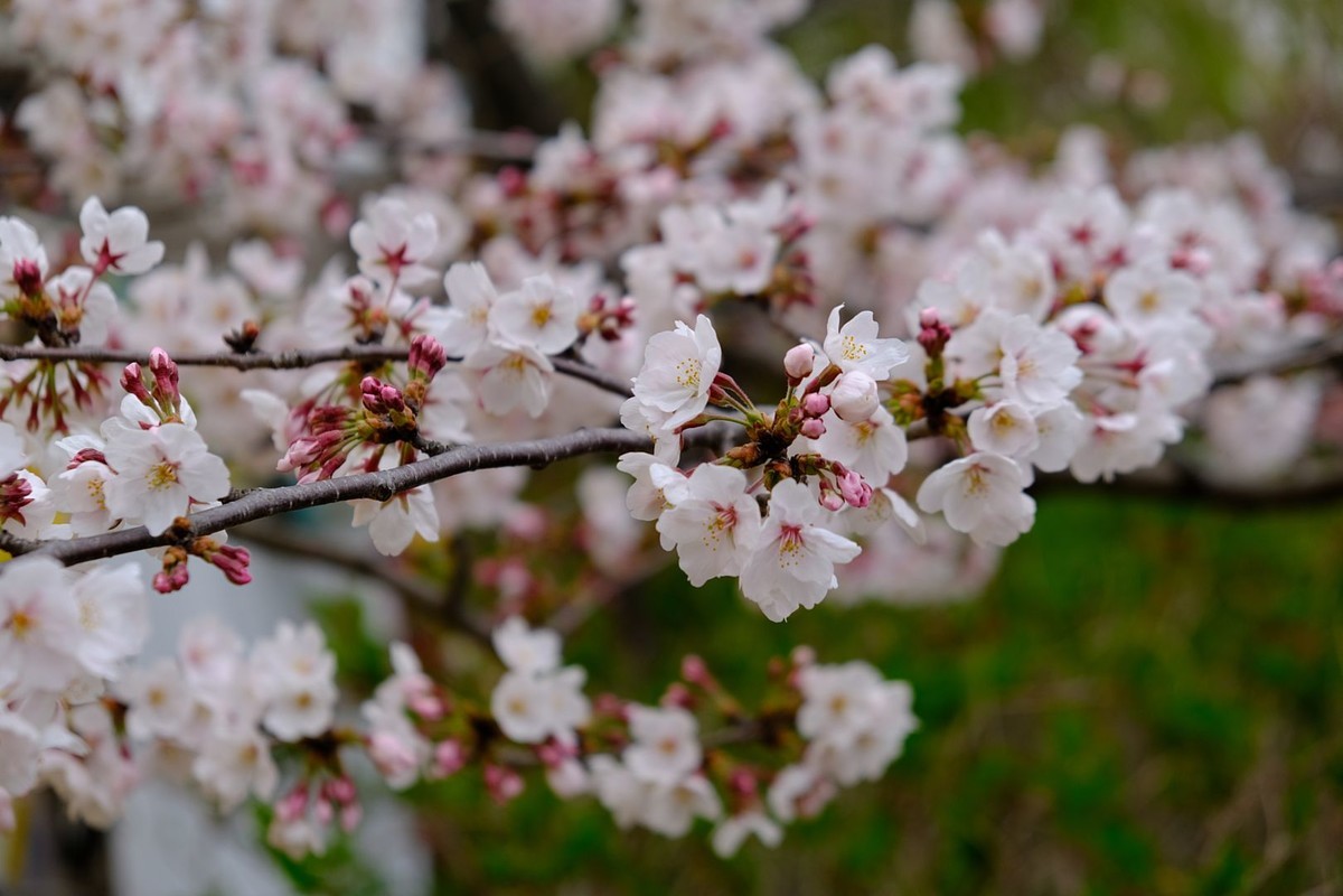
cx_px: 672
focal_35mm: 83
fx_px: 3096
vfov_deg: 16.5
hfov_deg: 24.5
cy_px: 448
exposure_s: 1/500
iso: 160
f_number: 4
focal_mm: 55
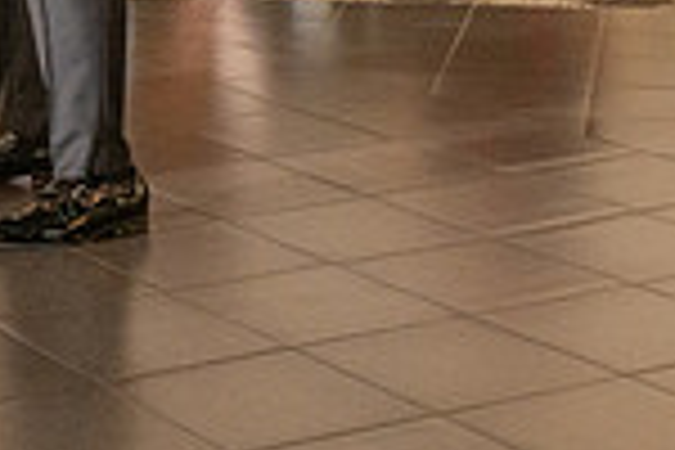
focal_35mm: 126
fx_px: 2362
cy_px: -162
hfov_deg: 15.2
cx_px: -288
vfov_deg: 10.6
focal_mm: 24
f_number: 4.5
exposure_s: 1/125
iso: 800
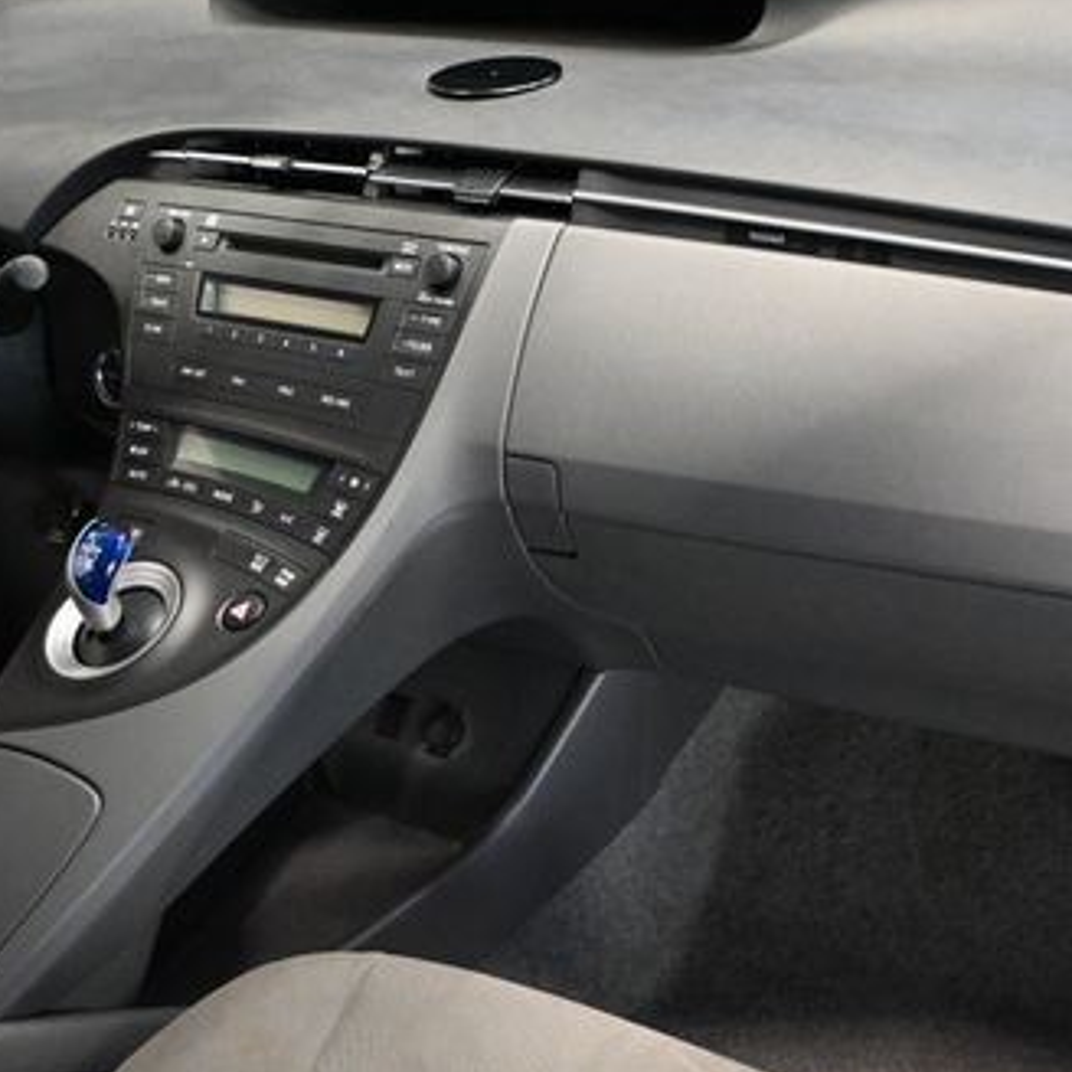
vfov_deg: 35.1
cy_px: 549
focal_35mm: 48
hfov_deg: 35.1
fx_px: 1696
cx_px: 552
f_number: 3.8
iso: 4500
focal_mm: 19.5
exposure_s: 1/60
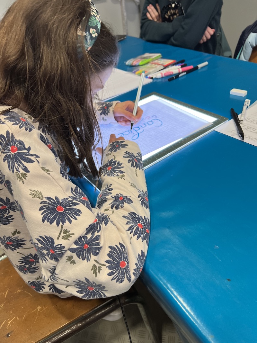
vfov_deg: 67.3
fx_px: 257
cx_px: 128
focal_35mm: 26
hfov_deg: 53.1
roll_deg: +10.5
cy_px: 172
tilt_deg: -38.3
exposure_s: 1/100
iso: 100
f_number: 1.5
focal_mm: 5.7
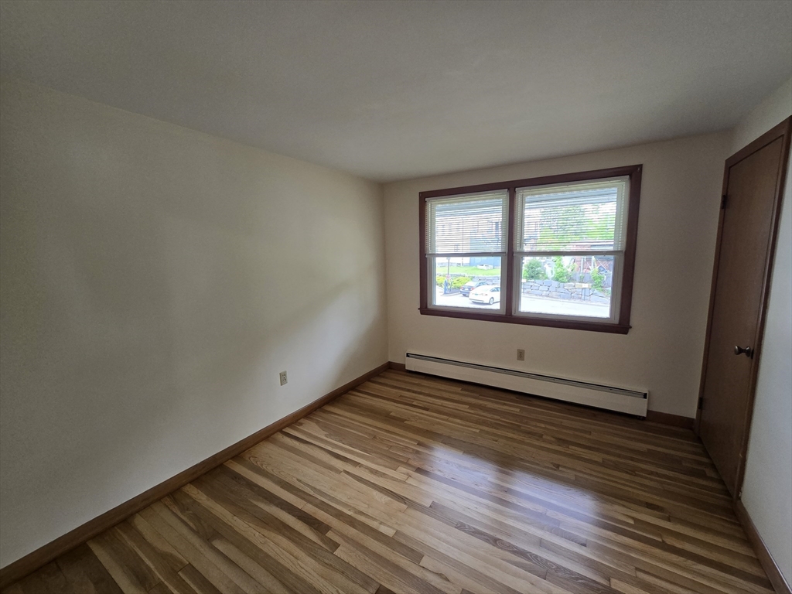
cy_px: 297
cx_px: 396
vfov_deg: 89.9
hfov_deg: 106.2
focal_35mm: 13
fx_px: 297
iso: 125
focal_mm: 2.2
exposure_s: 1/60
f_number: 2.2
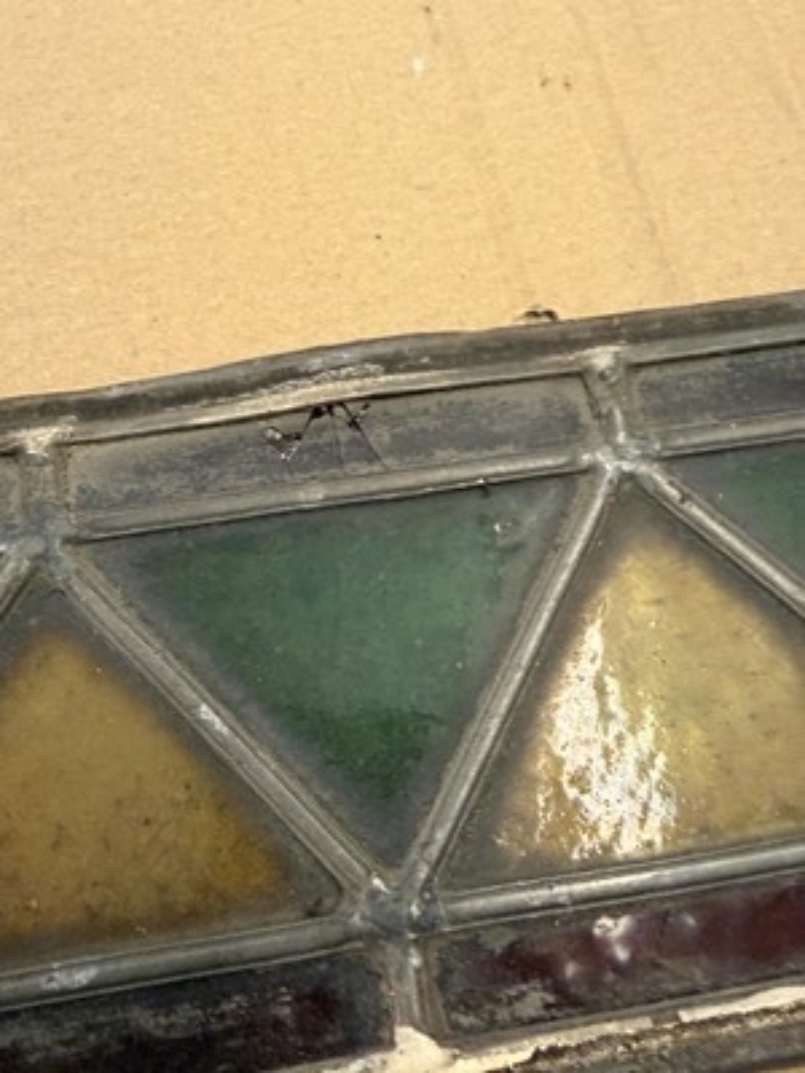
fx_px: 806
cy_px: 536
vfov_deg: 67.3
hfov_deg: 53.1
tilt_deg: -68.4
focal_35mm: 26
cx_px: 402
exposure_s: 1/50
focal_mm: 2.22
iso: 400
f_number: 2.2
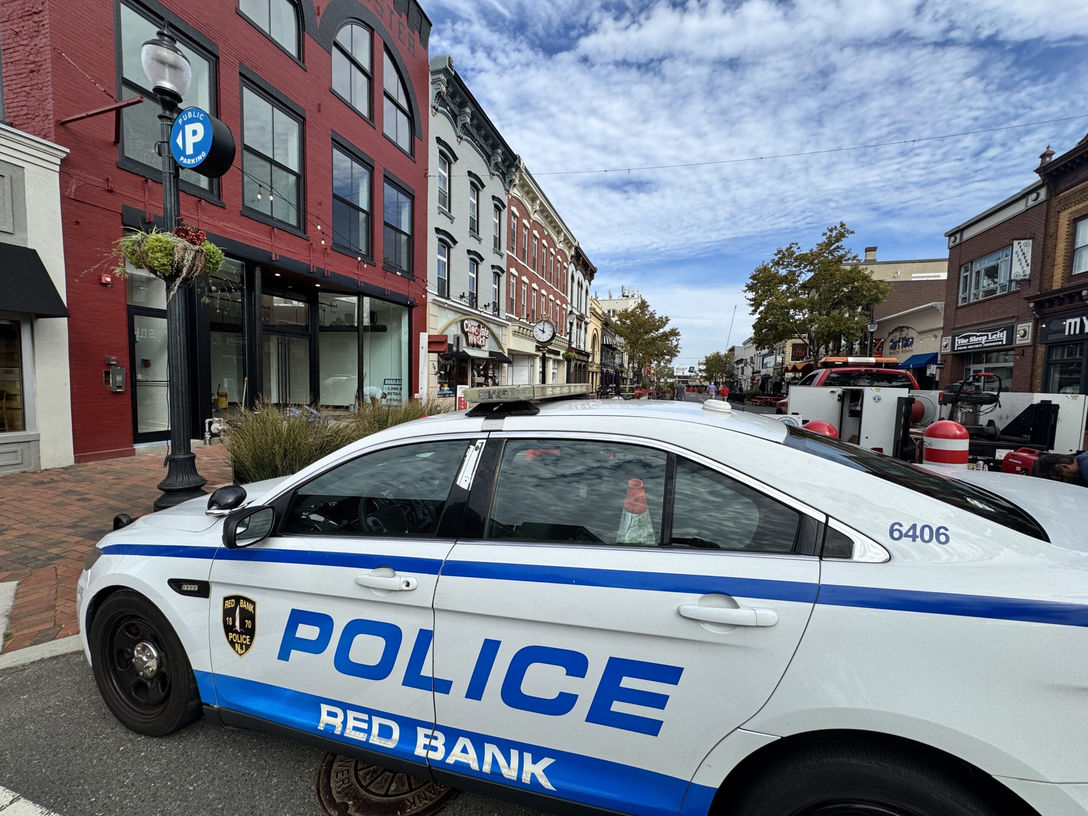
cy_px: 408
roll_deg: -0.7
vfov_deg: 85.7
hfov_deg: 102.1
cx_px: 544
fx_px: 440
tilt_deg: -4.2
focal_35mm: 14
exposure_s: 1/1370
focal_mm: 2.22
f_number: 2.2
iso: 40
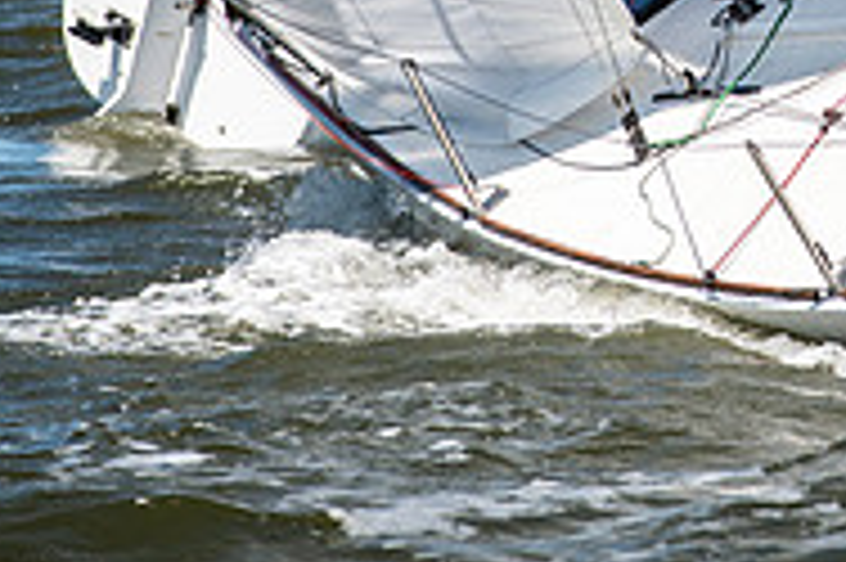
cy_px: -277
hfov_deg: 3.3
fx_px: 14487
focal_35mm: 617
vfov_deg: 2.2
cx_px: 945
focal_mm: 200
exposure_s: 1/2500
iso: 320
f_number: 5.6
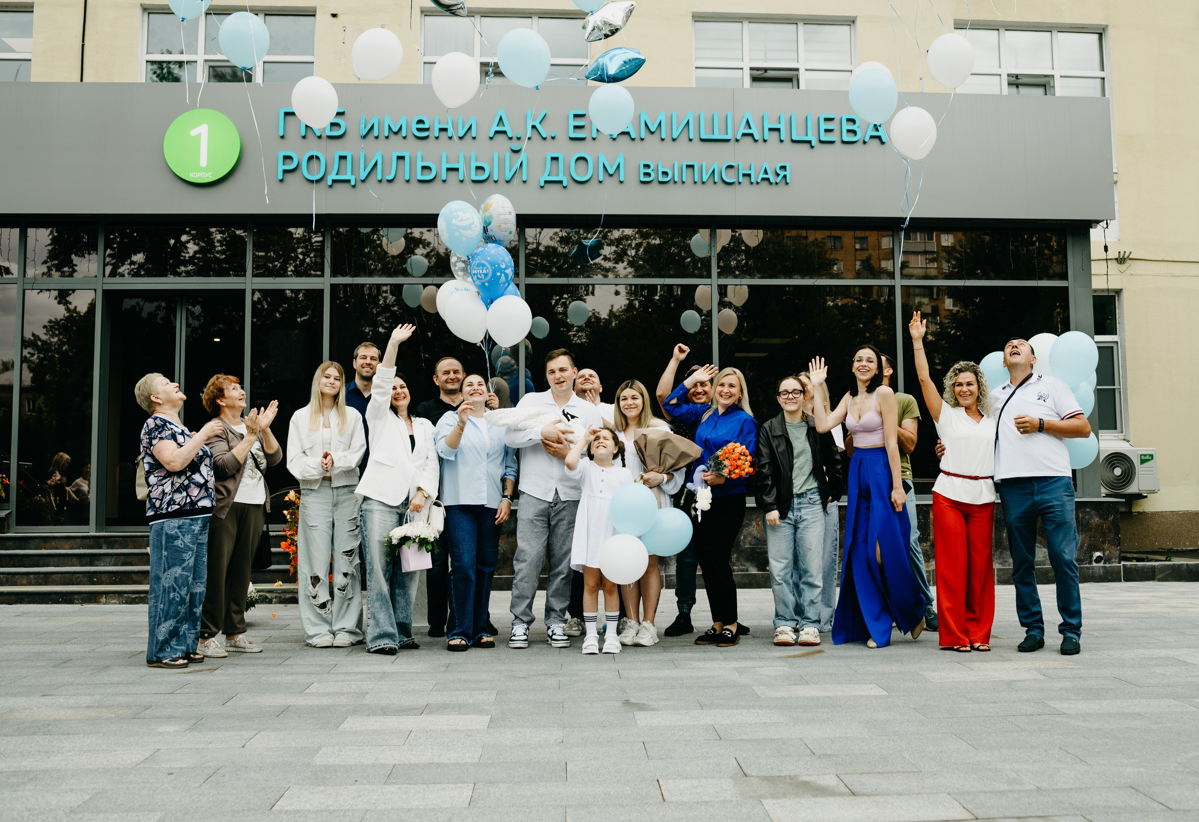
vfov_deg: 35.5
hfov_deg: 50.0
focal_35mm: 38
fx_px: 1284
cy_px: 382
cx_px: 661
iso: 200
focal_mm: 35
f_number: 4
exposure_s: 1/800
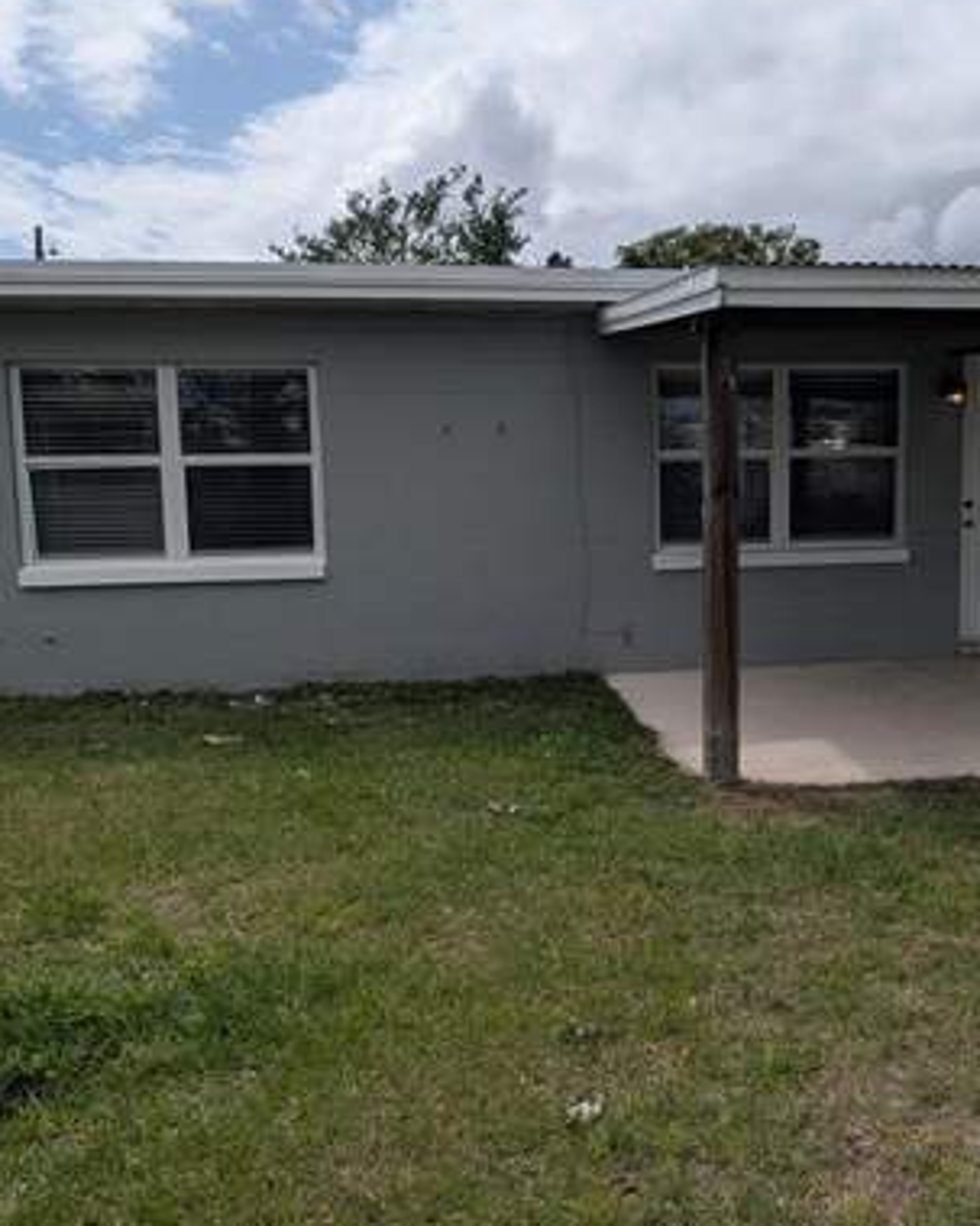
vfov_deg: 54.2
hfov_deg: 44.0
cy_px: 618
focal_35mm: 33
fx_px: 1197
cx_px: 644
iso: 45
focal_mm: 2.35
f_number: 2.2
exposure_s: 1/3268
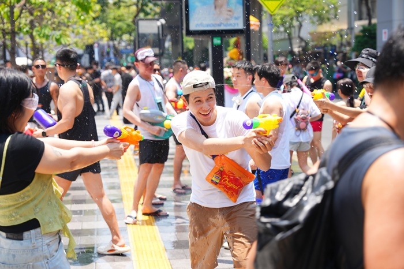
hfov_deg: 33.9
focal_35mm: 59
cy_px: 134
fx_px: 662
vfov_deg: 23.0
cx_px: 202
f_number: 3.5
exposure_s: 1/400
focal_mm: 59
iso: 100
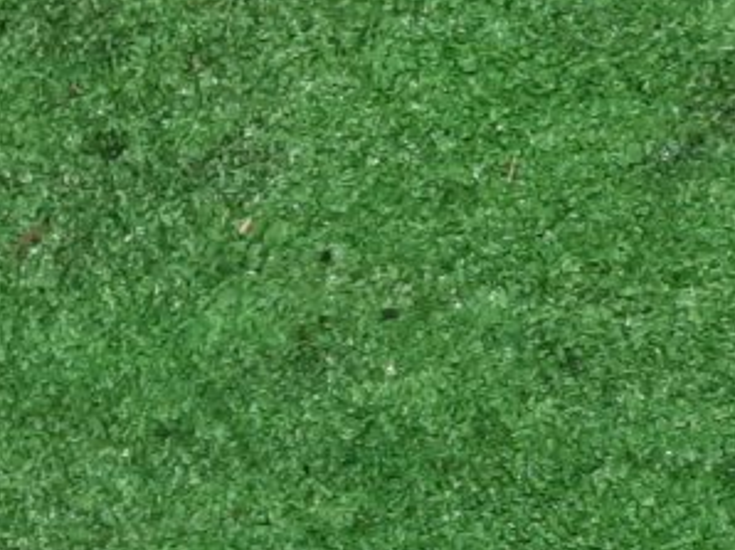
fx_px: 2567
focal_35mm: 121
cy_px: 863
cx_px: -207
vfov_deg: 11.6
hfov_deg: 15.5
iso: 327
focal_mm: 4.6
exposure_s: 1/33
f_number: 2
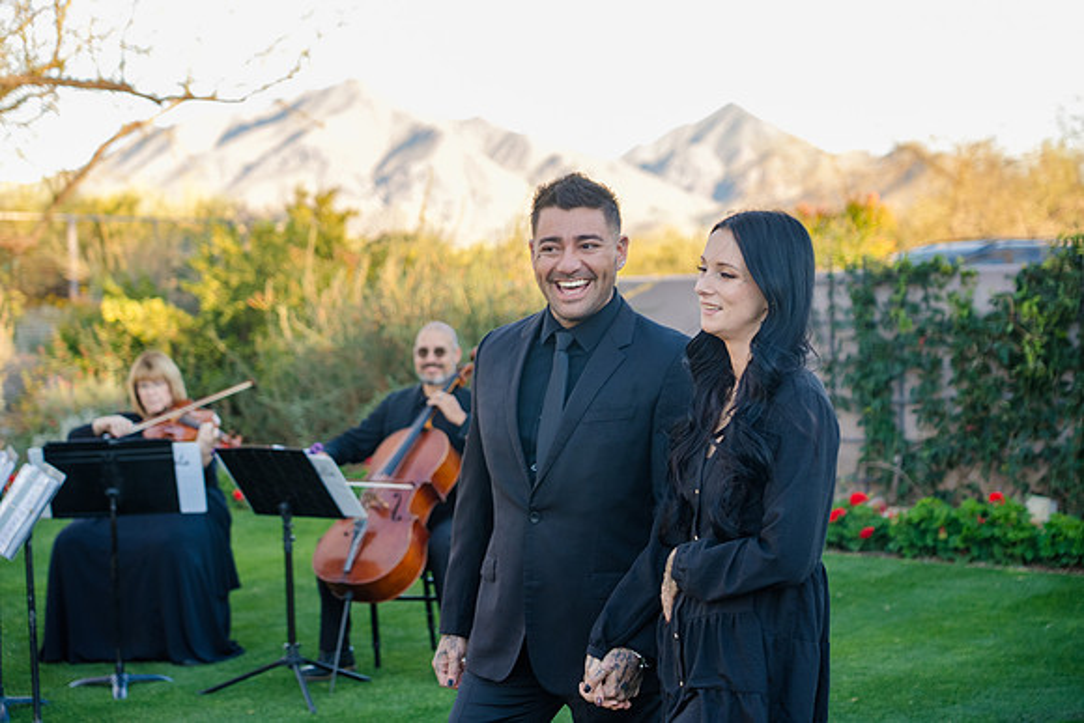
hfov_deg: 27.7
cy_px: 362
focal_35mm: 73
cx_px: 542
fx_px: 2199
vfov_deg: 18.7
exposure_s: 1/250
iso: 400
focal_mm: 73
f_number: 4
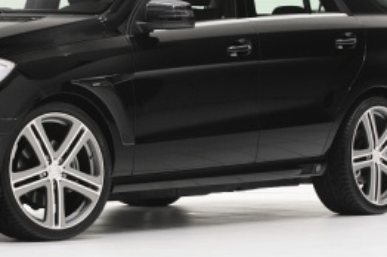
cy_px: 37
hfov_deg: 8.7
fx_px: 2545
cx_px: 84
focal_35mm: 237
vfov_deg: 5.8
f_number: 9
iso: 200
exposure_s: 1.6
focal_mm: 78
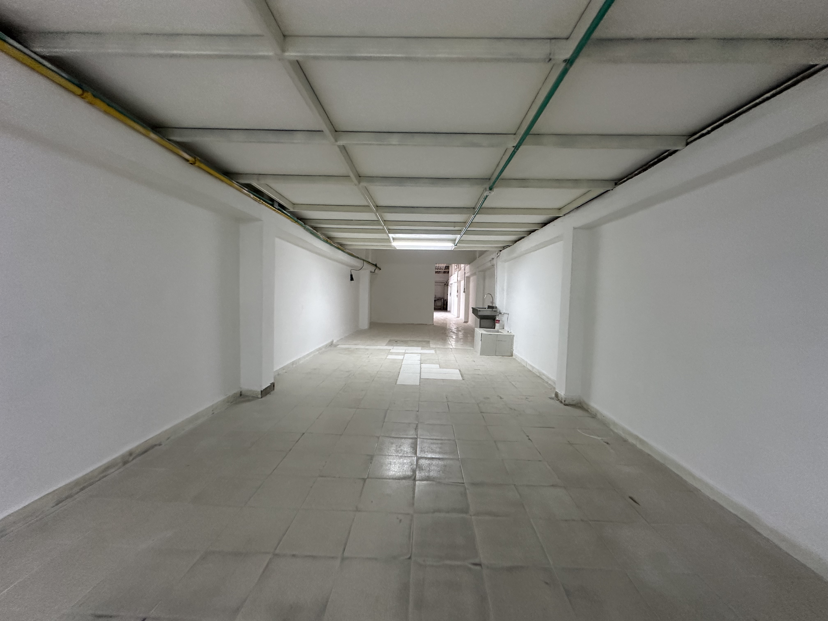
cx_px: 414
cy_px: 310
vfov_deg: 85.7
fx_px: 335
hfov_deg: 102.1
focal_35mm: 14
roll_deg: -1.5
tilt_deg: -4.6
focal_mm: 2.22
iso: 250
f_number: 2.2
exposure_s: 1/60
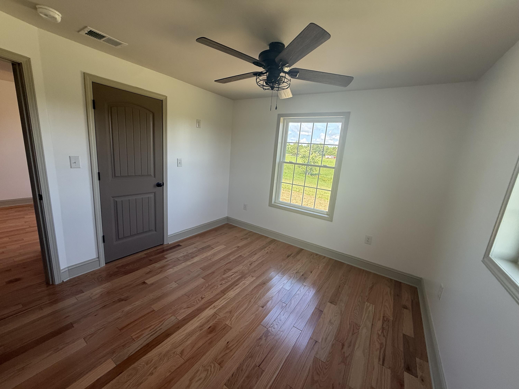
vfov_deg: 85.7
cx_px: 260
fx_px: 210
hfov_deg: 102.1
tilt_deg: -9.5
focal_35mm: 14
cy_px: 194
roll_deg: -3.0
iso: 80
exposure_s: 1/120
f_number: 2.2
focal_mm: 2.22
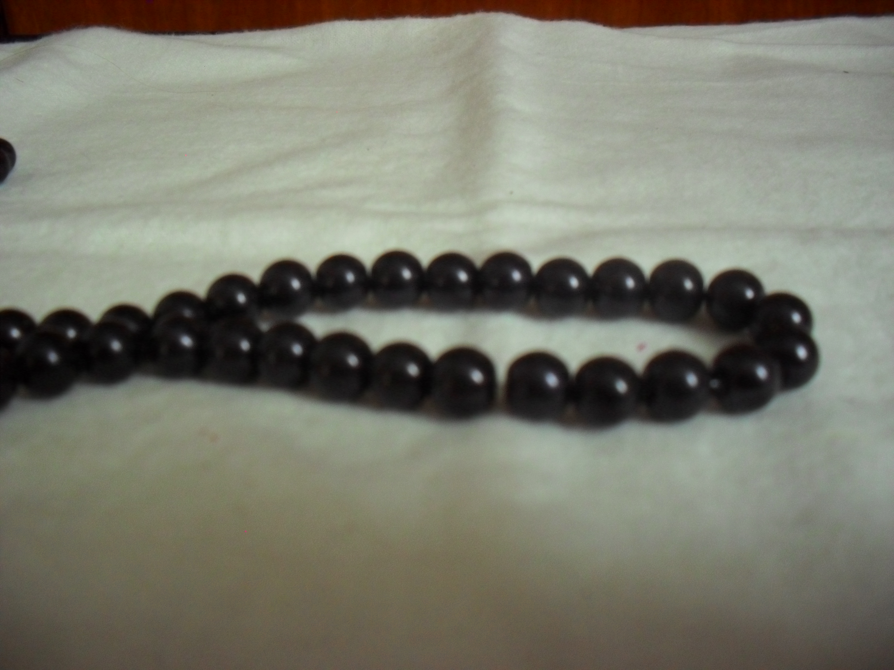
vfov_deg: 40.7
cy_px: 335
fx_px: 904
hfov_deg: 52.6
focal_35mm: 35
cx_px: 447
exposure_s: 1/30
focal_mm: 6.3
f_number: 3.2
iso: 320
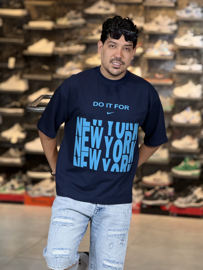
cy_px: 135
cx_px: 102
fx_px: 938
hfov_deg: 12.3
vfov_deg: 16.4
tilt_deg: -5.3
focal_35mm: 120
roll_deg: -2.1
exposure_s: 1/100
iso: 200
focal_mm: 15.66
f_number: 2.8
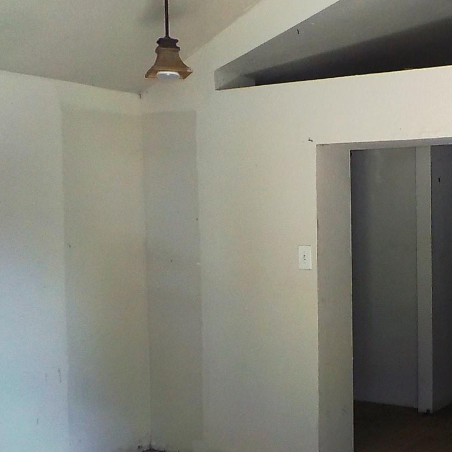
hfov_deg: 32.6
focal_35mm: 50
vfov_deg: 33.9
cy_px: 266
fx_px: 739
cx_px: 393
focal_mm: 4.1
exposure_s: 1/30
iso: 220
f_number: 3.3
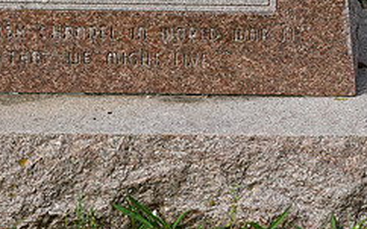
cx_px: 117
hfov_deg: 8.9
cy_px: -52
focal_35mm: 235
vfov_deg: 5.6
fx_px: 2349
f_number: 7.1
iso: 200
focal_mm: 48
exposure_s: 1/250
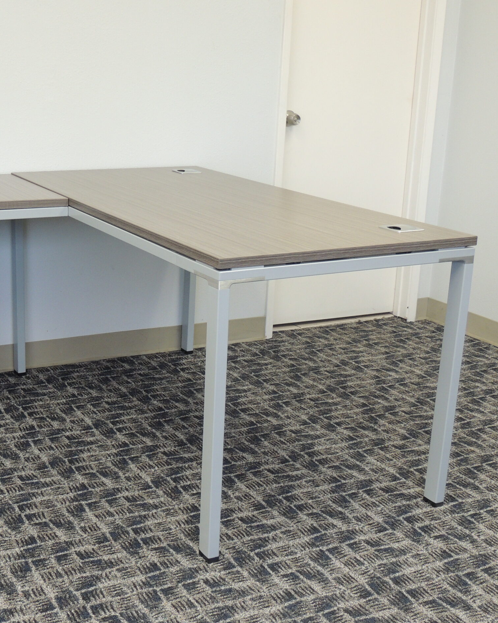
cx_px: 126
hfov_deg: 28.2
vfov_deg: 35.4
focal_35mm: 53
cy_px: 308
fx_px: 976
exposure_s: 1/50
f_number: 3.3
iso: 280
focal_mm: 7.1
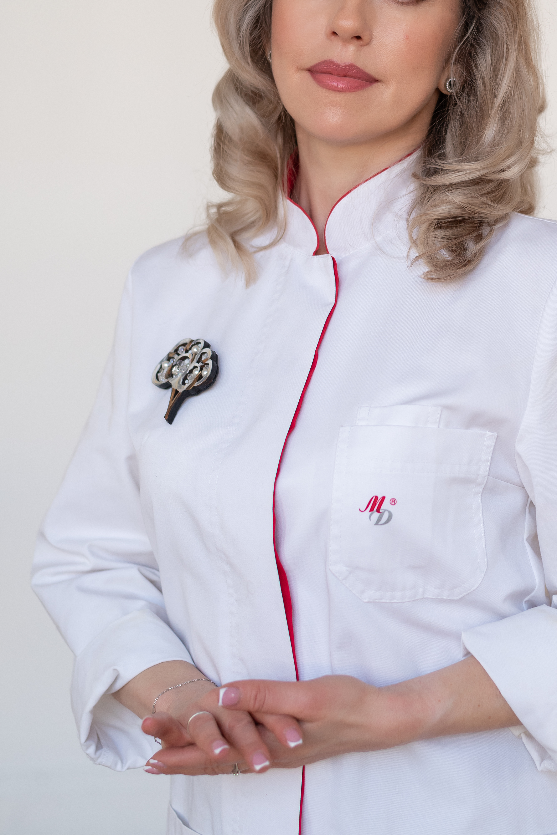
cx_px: 386
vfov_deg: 26.9
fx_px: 1739
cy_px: 305
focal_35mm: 75
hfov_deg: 18.1
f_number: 2.8
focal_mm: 50
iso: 320
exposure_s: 1/250
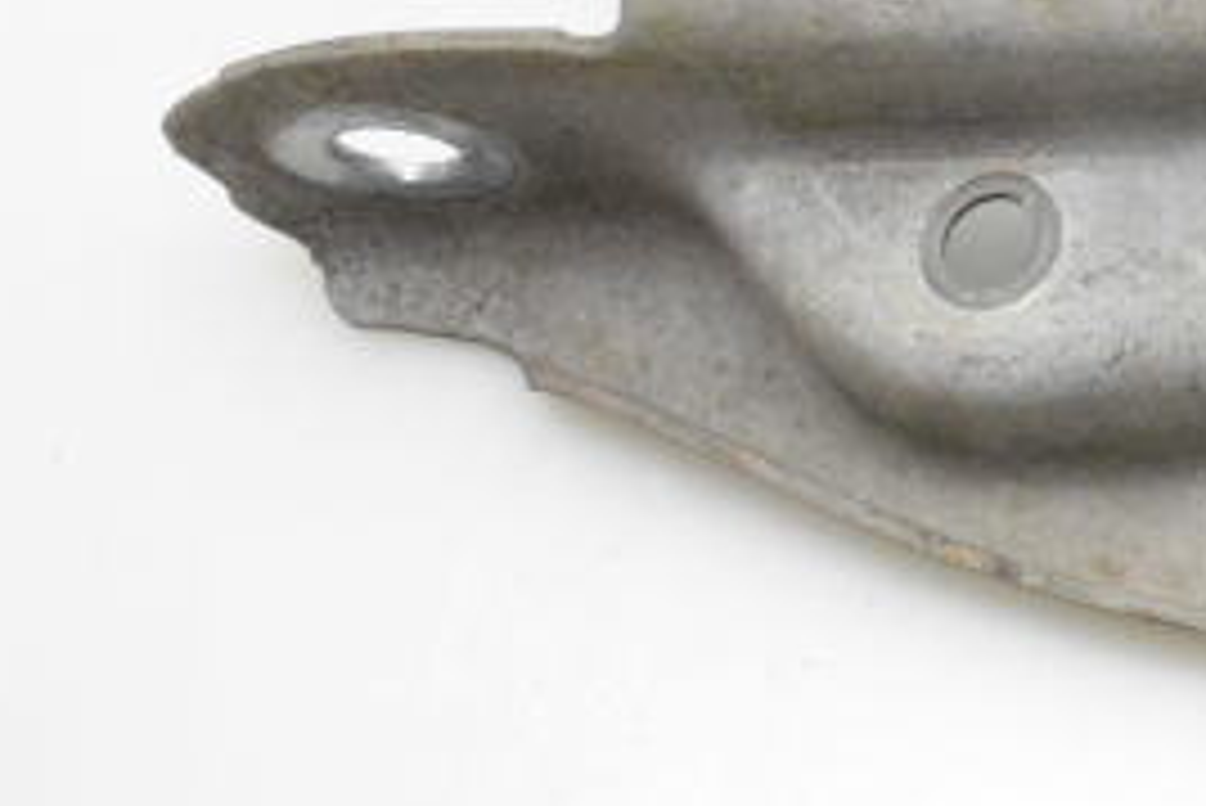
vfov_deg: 10.7
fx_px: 4223
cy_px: -162
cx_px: 2097
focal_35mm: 126
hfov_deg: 14.5
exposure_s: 1/320
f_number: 9
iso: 6400
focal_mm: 22
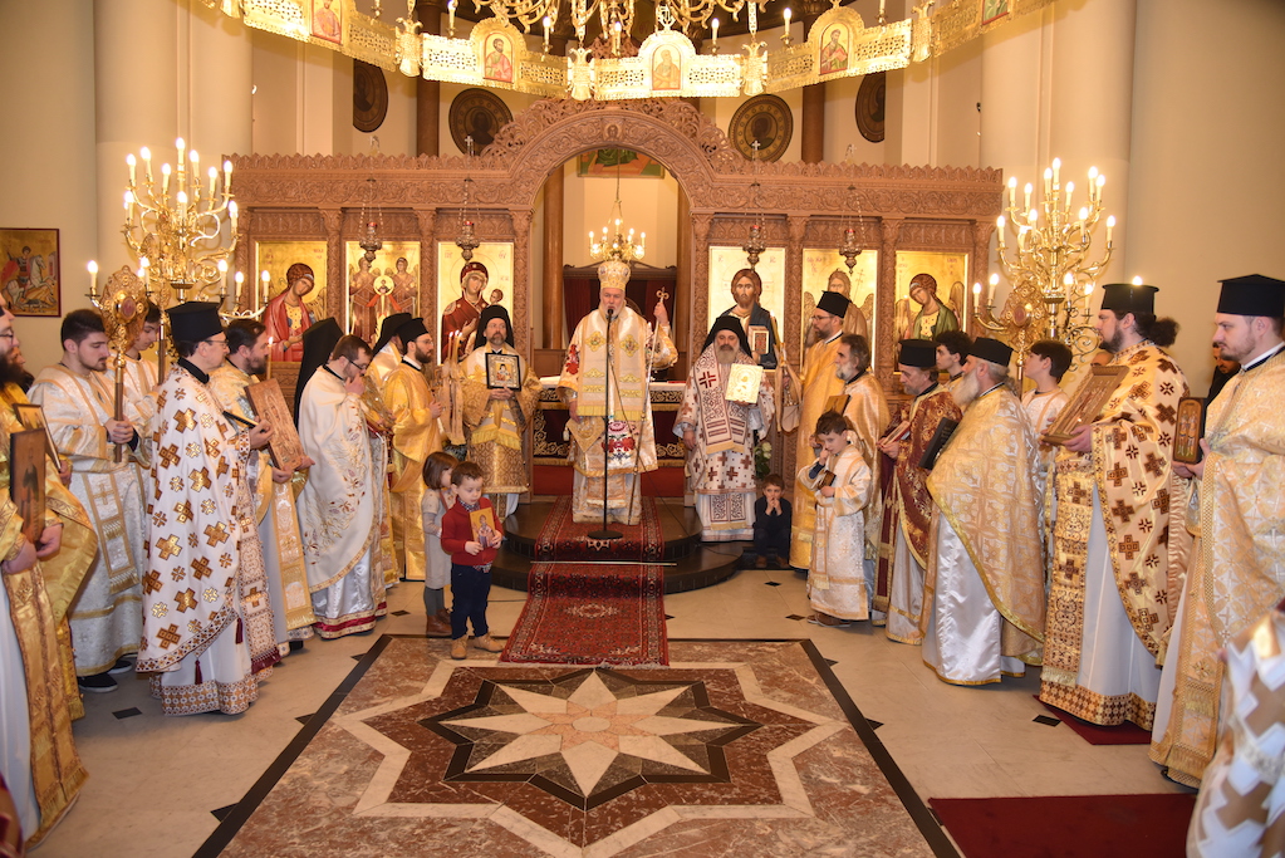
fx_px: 857
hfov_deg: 73.7
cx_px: 642
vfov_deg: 53.2
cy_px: 429
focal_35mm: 24
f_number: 4
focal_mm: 24
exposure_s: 1/60
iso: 1100
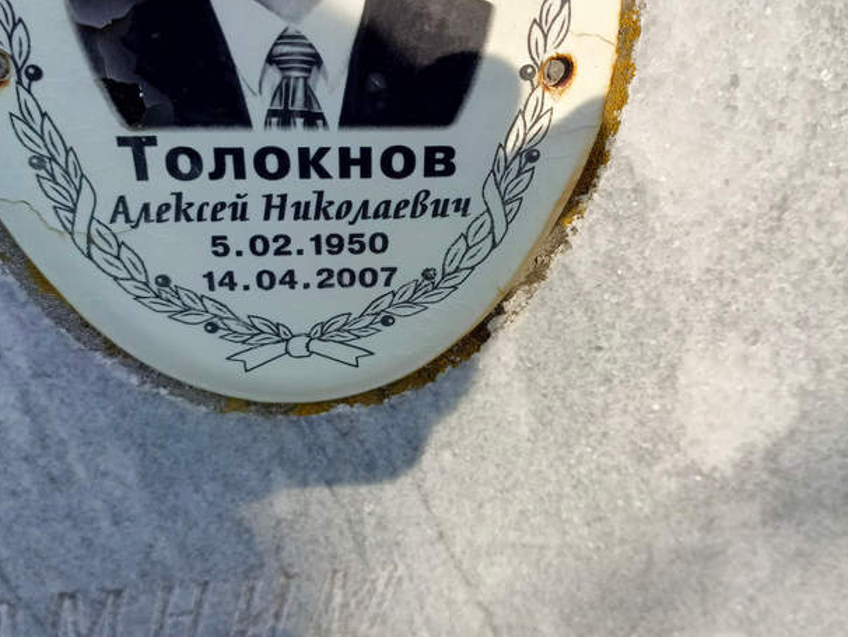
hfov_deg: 55.3
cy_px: 284
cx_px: 416
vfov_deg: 42.9
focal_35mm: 33
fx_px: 809
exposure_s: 1/1230
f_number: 1.69
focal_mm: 4.76
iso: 117
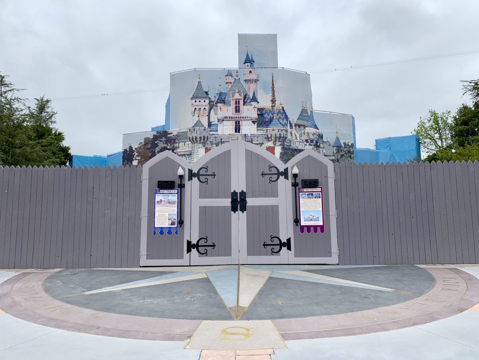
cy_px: 180
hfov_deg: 67.3
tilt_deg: +5.9
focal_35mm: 26
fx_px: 360
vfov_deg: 53.1
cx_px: 240
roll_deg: -0.5
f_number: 1.8
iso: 25
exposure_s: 1/1176
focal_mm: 4.25
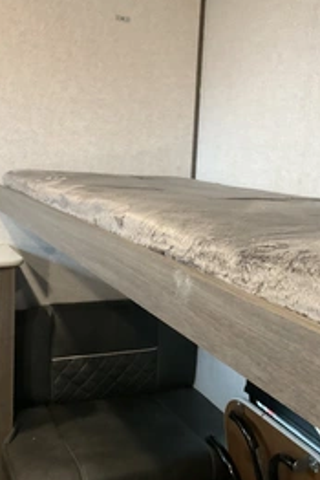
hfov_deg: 29.1
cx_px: 207
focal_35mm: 46
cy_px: 264
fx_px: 612
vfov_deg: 42.7
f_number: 1.8
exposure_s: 1/60
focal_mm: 3
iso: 250
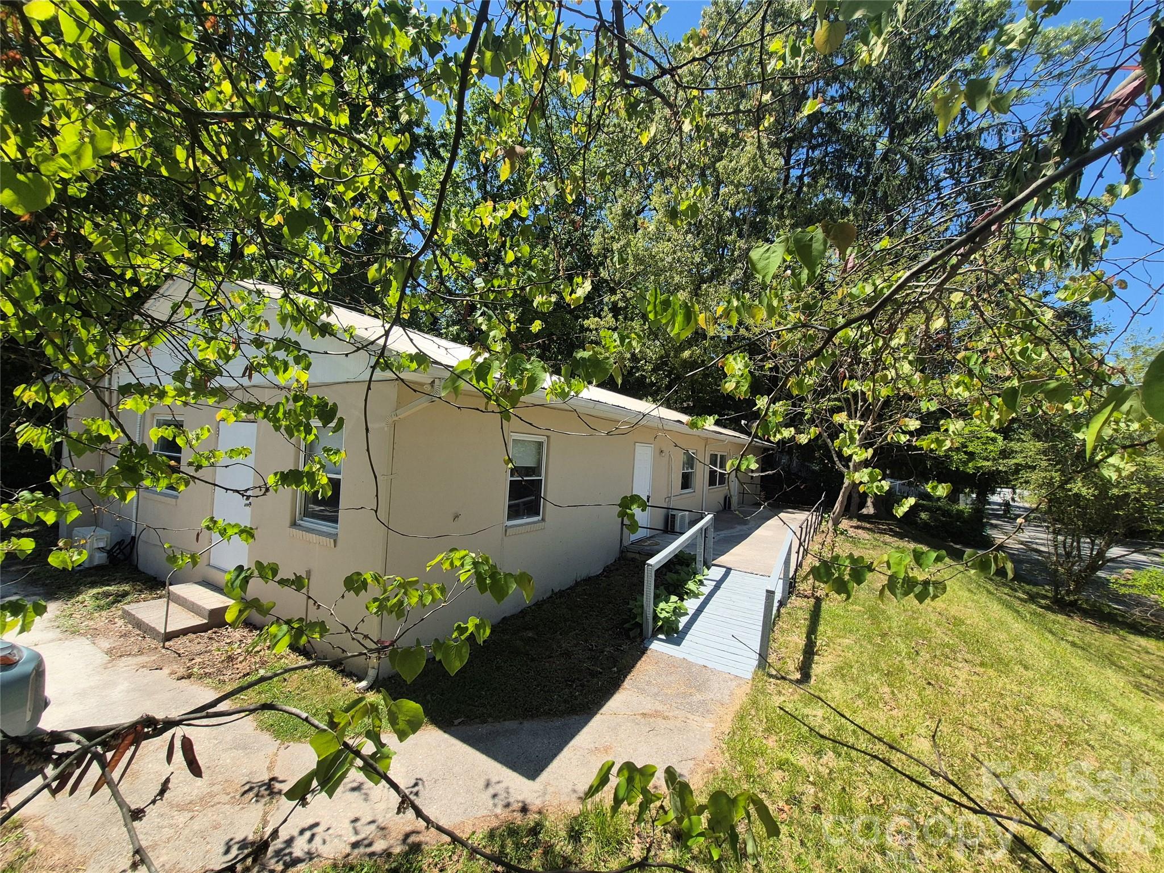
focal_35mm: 13
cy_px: 436
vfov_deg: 89.9
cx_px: 582
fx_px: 437
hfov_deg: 106.2
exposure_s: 1/1244
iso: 50
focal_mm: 1.74
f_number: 2.2
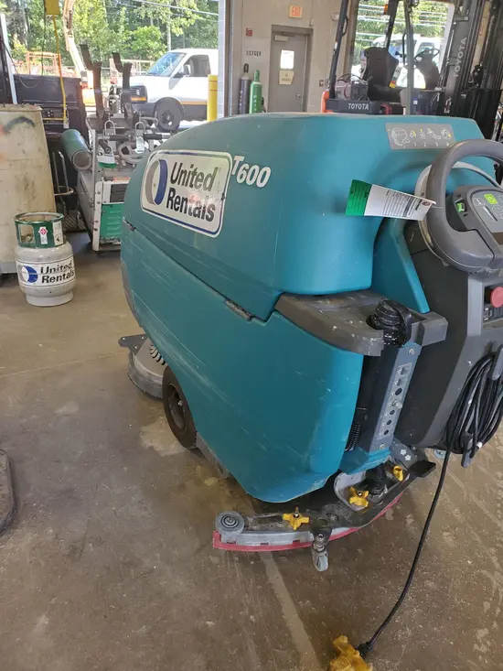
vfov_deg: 67.3
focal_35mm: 26
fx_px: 504
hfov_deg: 53.1
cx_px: 252
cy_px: 336
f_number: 2.4
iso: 200
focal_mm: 4.3
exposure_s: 1/120
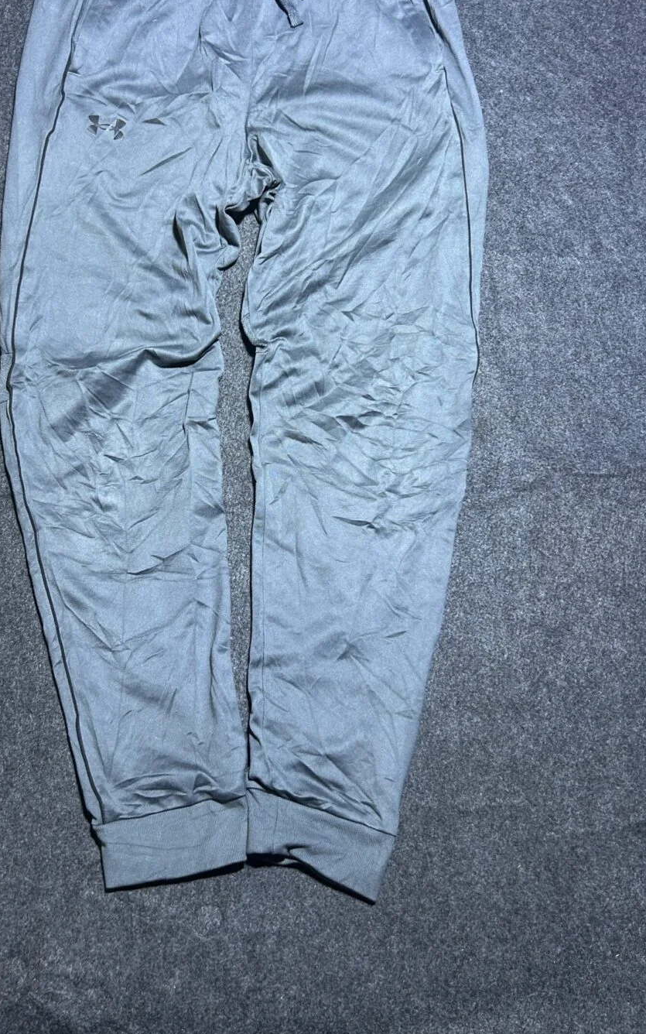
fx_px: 930
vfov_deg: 57.9
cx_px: 262
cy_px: 450
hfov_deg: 38.2
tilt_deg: -52.0
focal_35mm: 33
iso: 100
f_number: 1.5
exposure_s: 1/50
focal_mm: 5.7
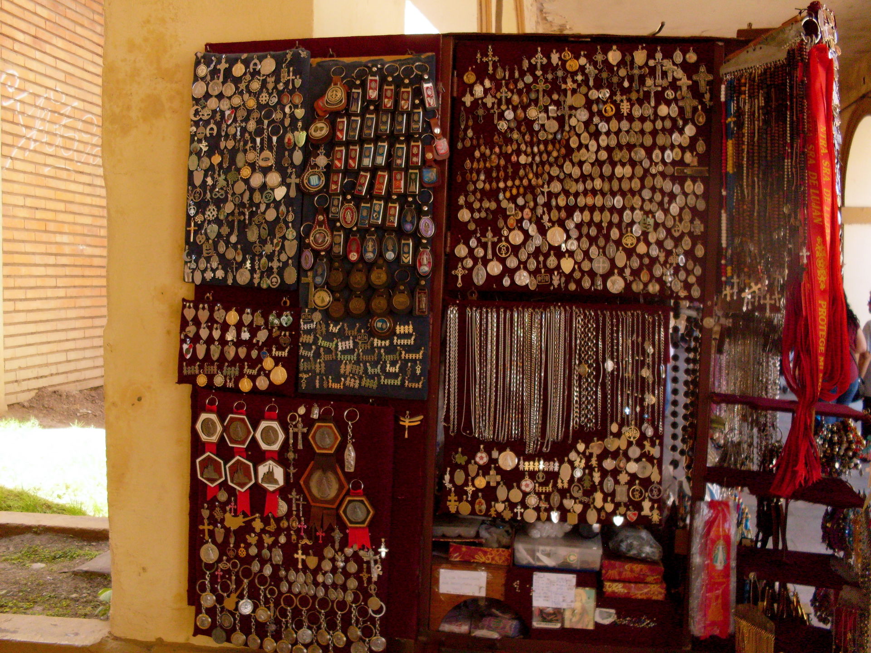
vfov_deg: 37.7
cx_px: 436
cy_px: 326
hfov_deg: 49.0
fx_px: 956
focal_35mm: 38
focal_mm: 6.3
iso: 100
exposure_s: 1/125
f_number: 2.8
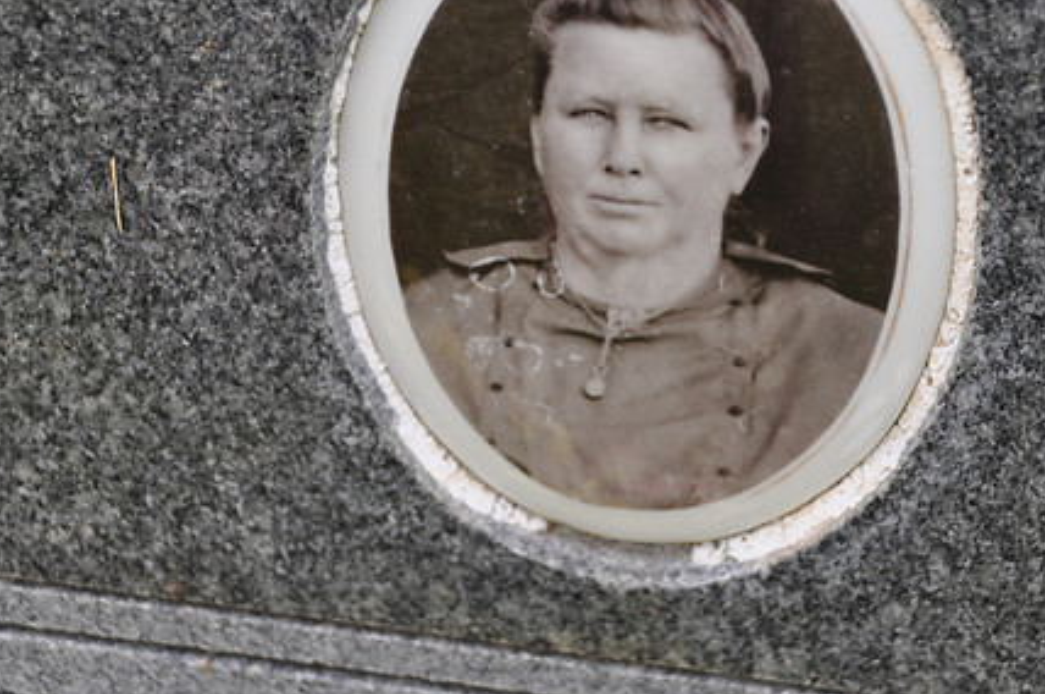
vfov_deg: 7.3
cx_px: 630
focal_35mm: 187
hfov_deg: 11.0
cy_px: 250
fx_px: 5420
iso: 400
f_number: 5.3
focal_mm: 92
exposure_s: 1/500
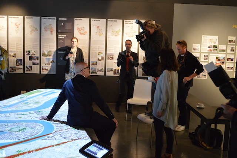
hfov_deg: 49.6
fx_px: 257
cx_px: 118
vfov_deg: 34.2
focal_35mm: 39
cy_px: 79
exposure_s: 1/60
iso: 2800
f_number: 4.2
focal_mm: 26
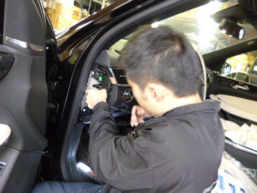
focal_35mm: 24
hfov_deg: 71.6
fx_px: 178
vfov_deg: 56.8
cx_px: 128
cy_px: 96
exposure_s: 1/20
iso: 800
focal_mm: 4.3
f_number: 2.5
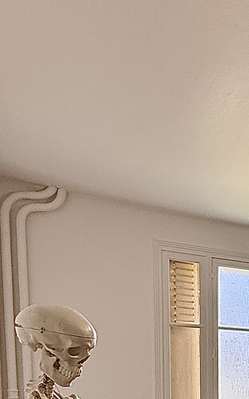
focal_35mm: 48
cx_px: 394
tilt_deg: -5.0
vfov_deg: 36.2
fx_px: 521
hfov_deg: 21.5
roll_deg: -1.4
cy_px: 427
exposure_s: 1/99
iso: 160
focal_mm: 2.22
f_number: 2.2
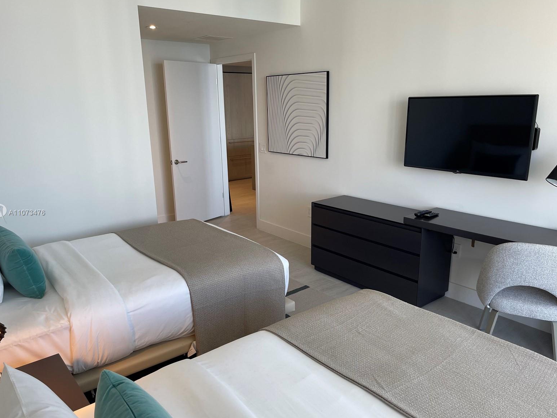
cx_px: 277
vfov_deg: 51.4
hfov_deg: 65.3
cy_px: 213
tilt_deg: -15.6
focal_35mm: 27
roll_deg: +0.7
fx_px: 434
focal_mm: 5.1
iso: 64
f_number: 1.6
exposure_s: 1/120
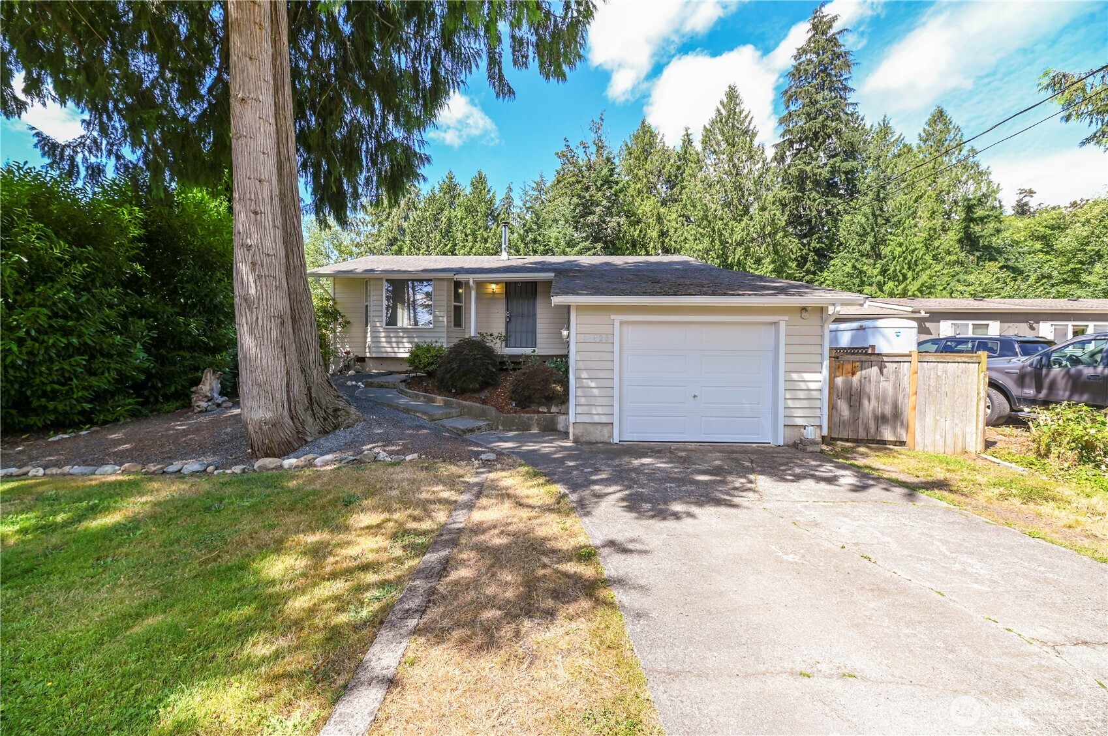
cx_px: 554
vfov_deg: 81.1
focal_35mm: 14
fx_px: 431
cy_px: 368
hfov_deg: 104.3
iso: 160
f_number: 7.1
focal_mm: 14
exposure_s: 1/160
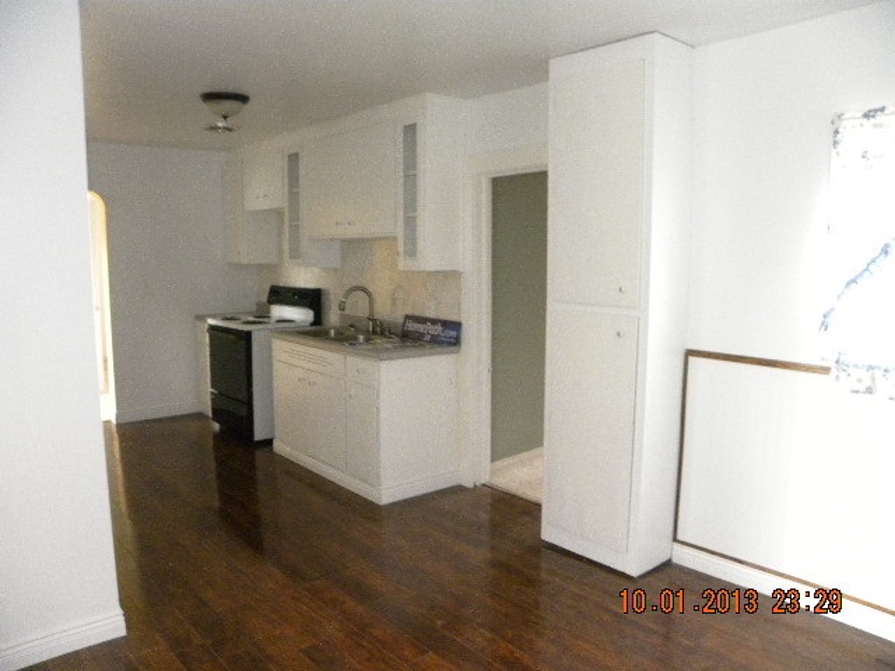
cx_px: 448
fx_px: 672
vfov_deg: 53.1
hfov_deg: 67.3
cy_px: 336
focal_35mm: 26
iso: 400
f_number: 2.8
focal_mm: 4.6
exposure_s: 1/30
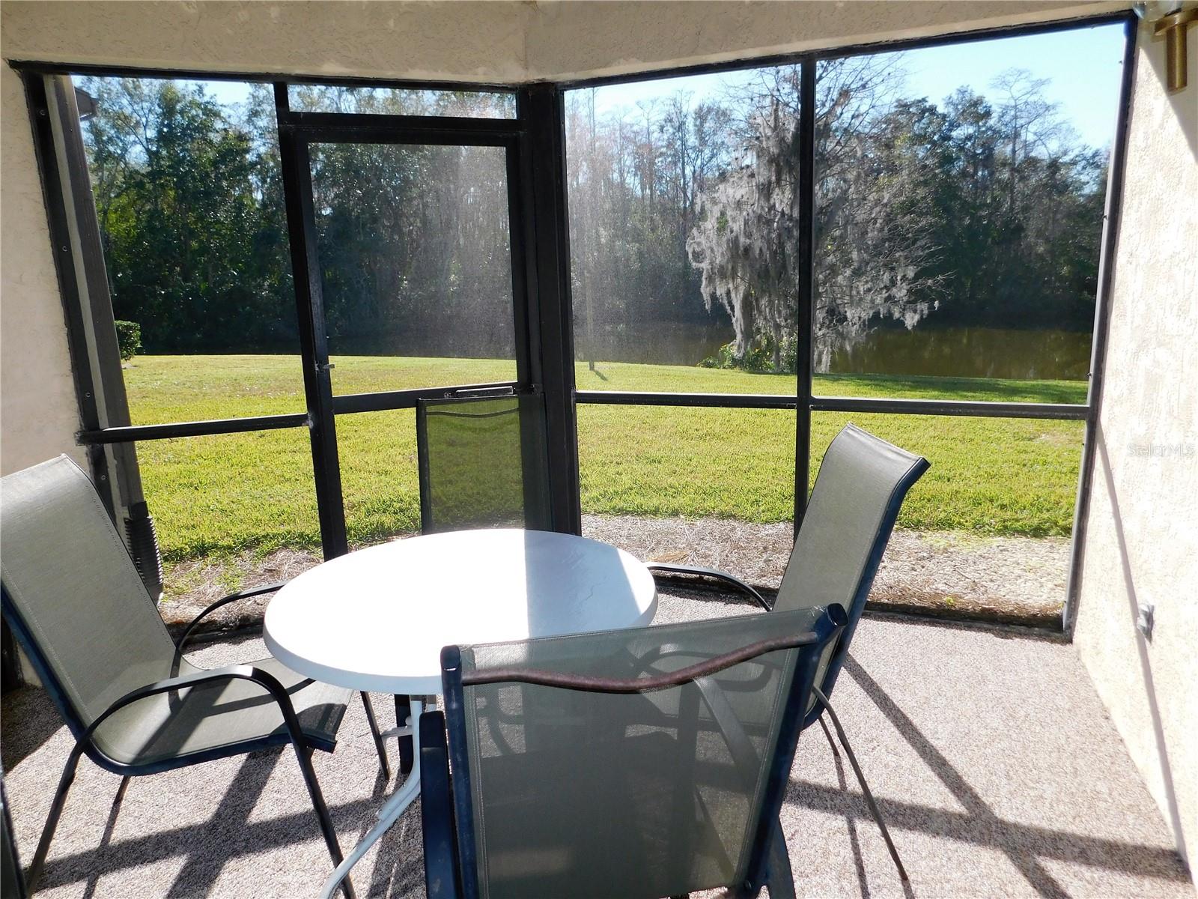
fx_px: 796
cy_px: 450
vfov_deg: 58.9
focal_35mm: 23
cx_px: 599
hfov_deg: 73.9
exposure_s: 1/640
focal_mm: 4
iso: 125
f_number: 3
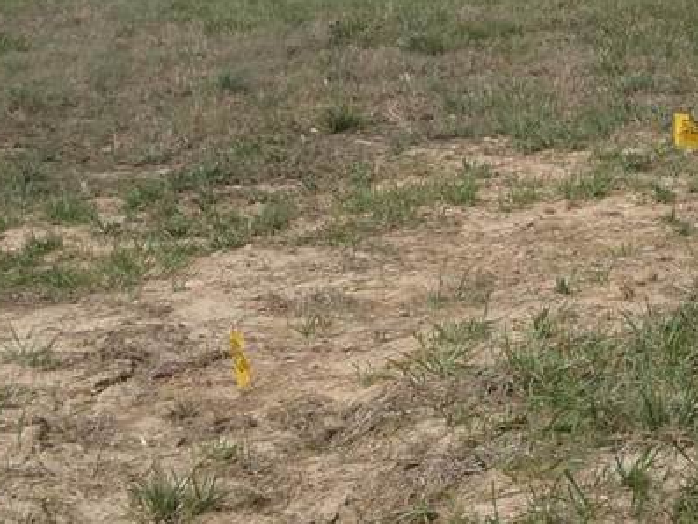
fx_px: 2340
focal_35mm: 116
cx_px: 484
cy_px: -91
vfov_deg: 12.5
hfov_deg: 16.9
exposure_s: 1/640
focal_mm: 6.53
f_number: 5
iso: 80
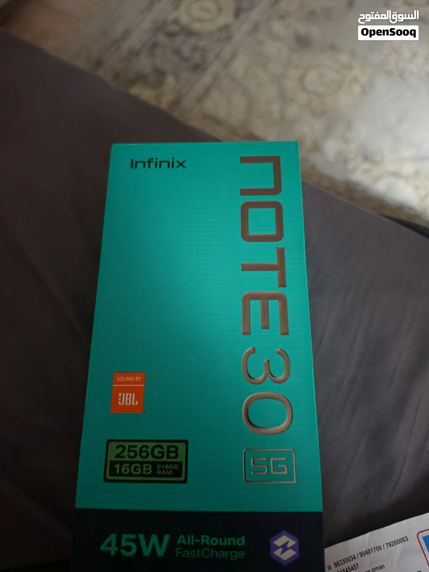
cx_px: 214
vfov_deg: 73.9
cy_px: 286
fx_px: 380
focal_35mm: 23
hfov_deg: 58.9
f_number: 1.4
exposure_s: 1/7.68
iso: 800
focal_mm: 6.5
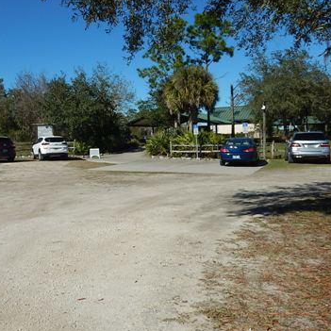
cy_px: 166
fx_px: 314
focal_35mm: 29
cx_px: 128
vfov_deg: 55.6
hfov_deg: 55.1
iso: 125
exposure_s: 1/400
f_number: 8.2
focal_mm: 4.3
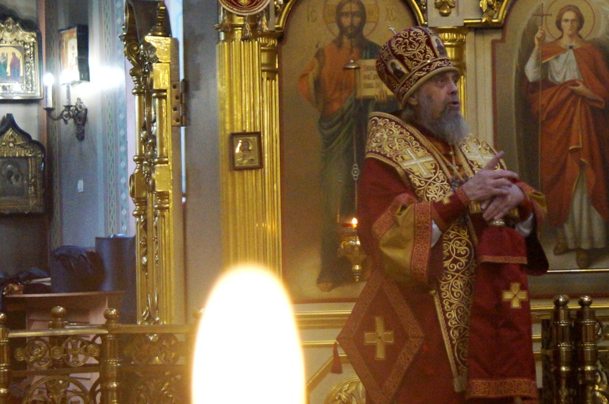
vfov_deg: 8.8
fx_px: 2618
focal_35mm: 155
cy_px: 197
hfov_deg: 13.3
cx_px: 399
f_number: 5.6
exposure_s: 1/60
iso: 3200
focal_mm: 70
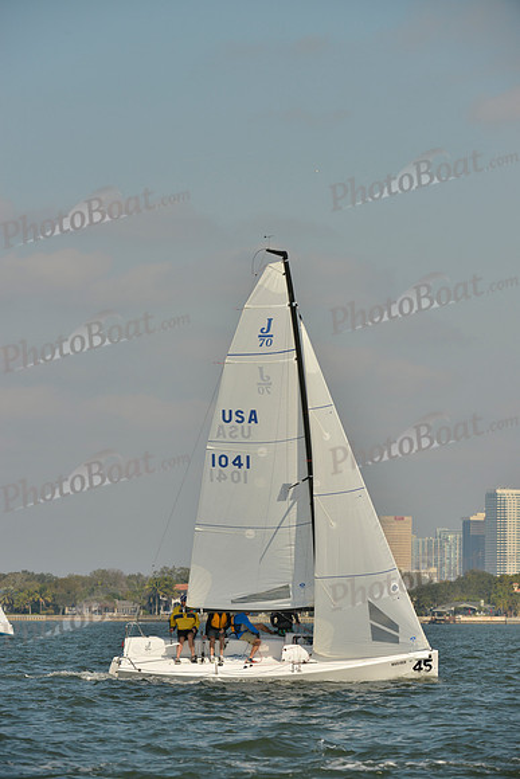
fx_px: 4330
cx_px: 260
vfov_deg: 10.3
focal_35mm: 200
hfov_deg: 6.9
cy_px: 390
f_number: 8
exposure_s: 1/1600
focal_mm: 200
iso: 280
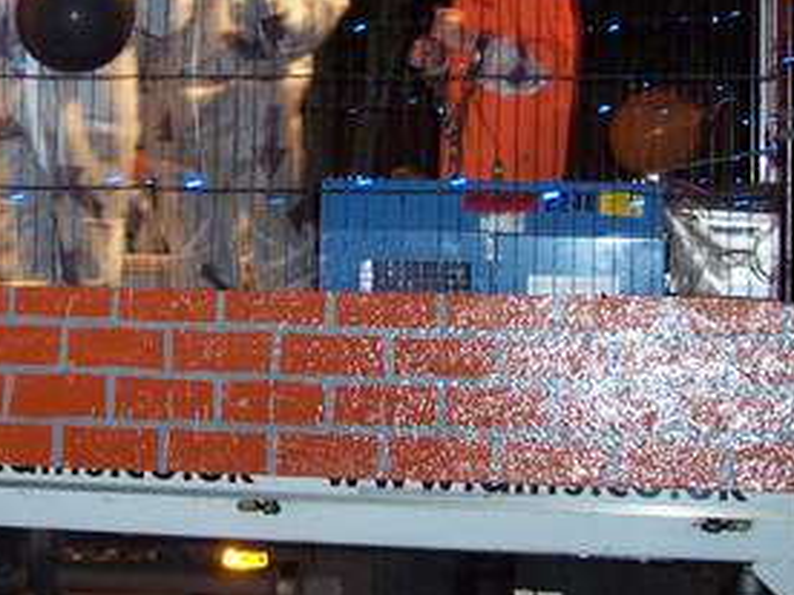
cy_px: 103
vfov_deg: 16.6
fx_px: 2018
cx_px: 184
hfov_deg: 22.0
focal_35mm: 88
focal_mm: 8
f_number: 2.8
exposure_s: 1/30
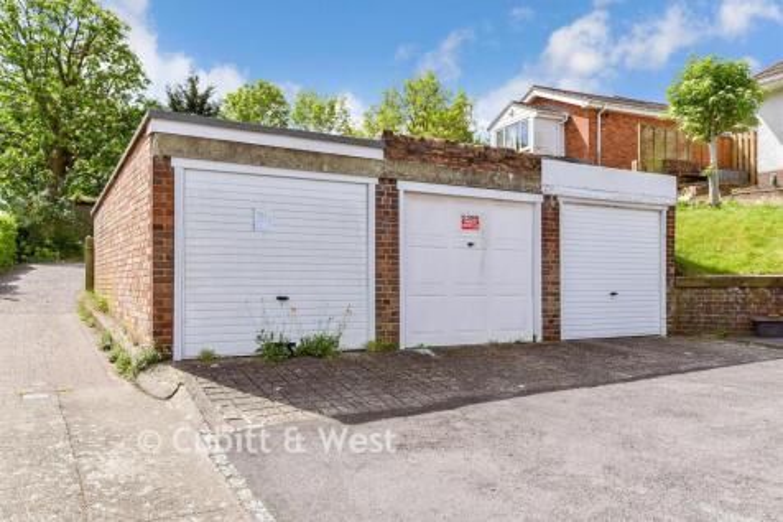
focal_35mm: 30
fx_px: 652
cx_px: 392
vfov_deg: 43.6
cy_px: 261
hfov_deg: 61.9
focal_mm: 20
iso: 200
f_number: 8
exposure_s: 1/500
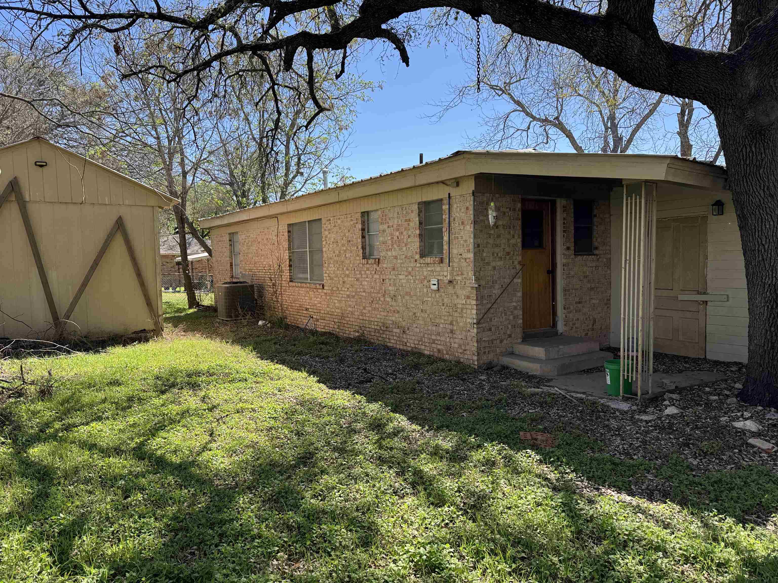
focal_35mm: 24
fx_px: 539
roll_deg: +1.1
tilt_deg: -4.7
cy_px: 292
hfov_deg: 71.6
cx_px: 389
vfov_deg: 56.8
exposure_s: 1/1339
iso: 80
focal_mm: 6.76
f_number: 1.78
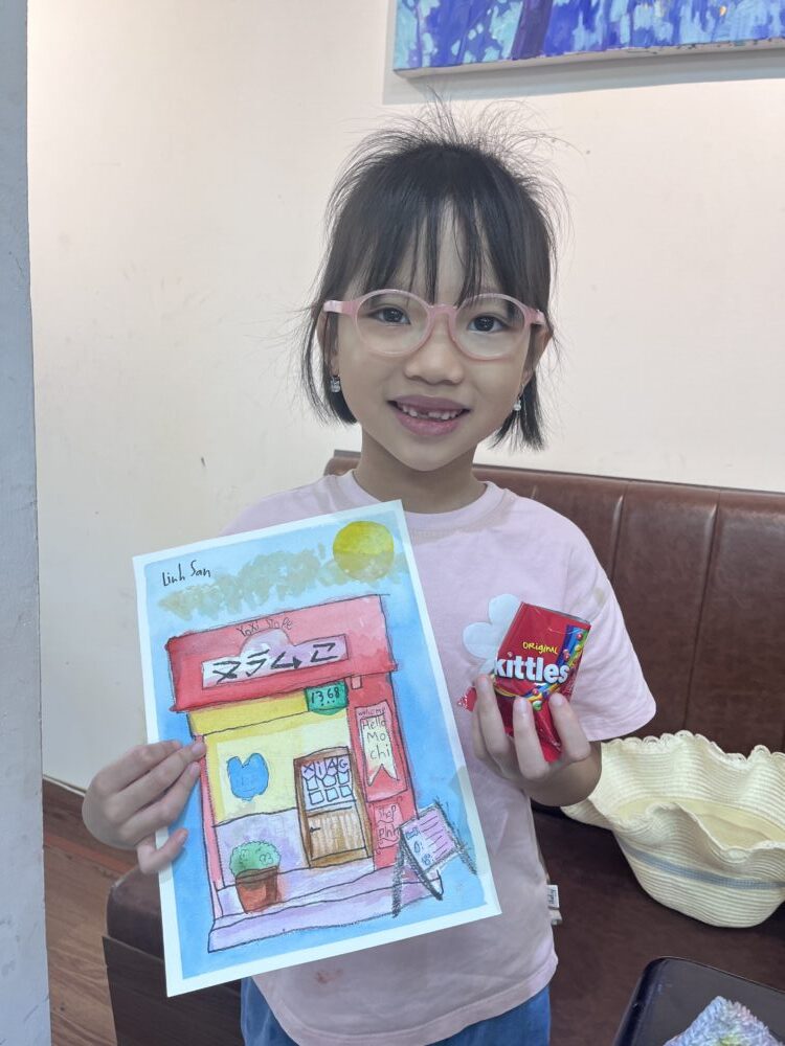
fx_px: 786
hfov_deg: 53.1
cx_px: 392
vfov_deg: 67.3
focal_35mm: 26
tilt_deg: -10.1
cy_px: 523
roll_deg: -3.5
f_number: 1.6
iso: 64
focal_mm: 5.1
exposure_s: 1/100
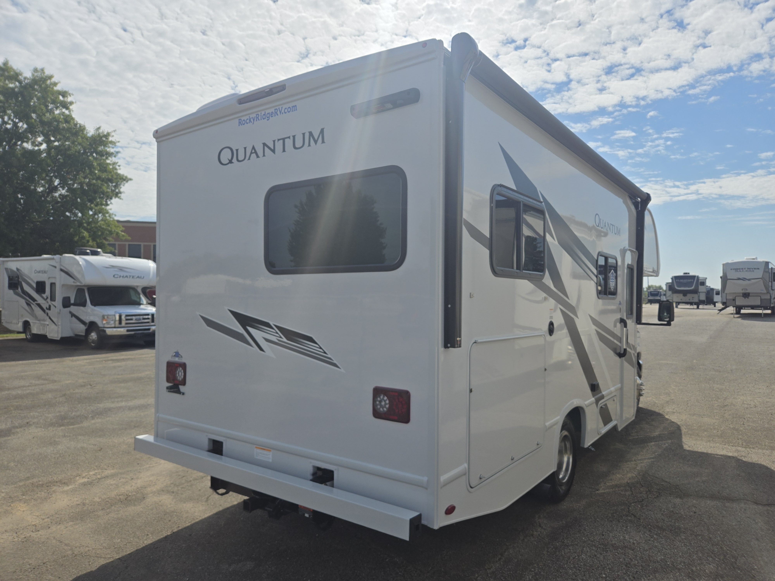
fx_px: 515
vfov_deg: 58.9
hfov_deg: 73.9
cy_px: 290
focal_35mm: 23
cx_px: 388
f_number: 1.8
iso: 25
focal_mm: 5.4
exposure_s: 1/5259
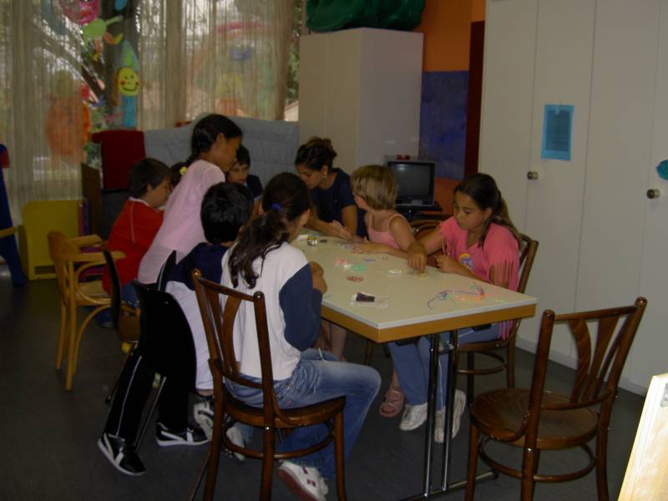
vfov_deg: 36.8
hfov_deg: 47.9
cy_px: 250
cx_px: 334
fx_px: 753
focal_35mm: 39
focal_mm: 8
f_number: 2.8
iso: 100
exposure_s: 1/60
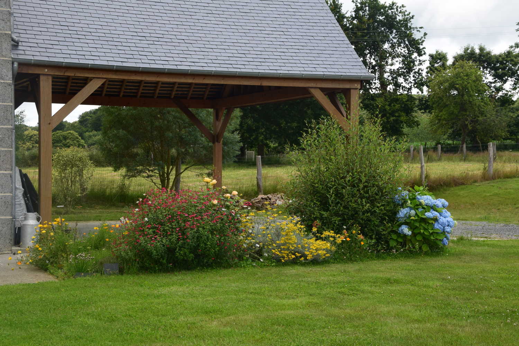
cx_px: 260
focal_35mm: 68
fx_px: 973
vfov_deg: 20.2
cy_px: 173
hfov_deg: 29.9
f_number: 10
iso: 400
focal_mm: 45
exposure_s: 1/250
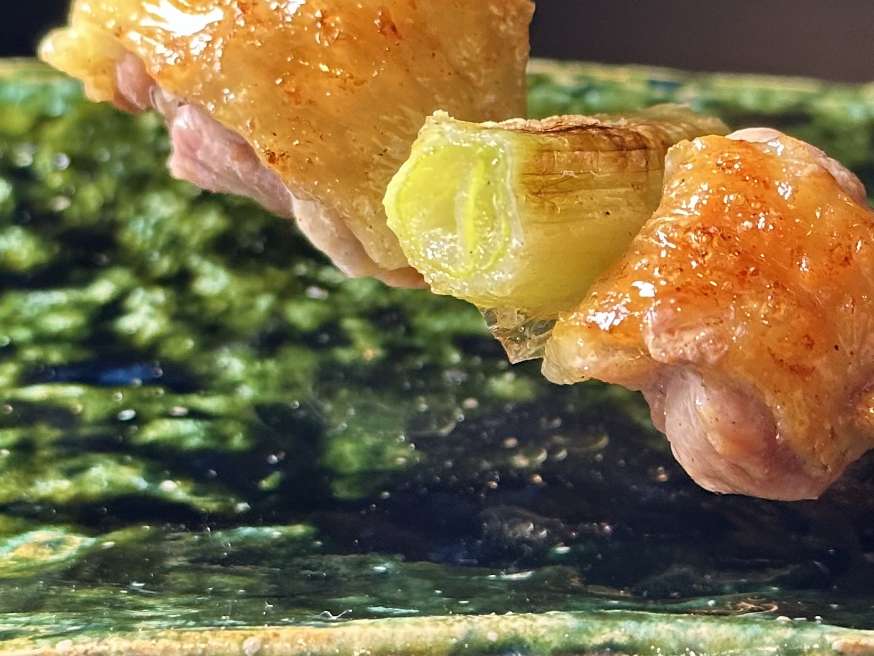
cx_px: 499
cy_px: 255
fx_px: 2954
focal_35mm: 117
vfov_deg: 12.7
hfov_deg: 16.8
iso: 250
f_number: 1.78
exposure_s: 1/55
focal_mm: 6.86
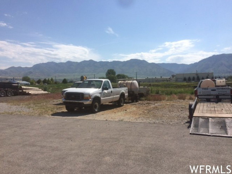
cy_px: 87
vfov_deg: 48.2
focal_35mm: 29
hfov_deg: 61.7
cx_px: 116
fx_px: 194
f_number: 2.2
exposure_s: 1/4115
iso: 32
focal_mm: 4.15
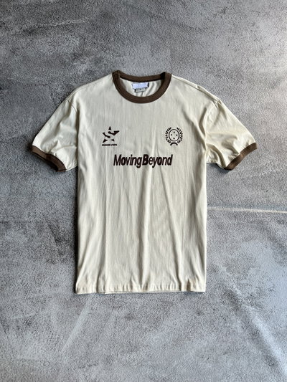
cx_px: 144
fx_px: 287
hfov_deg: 53.1
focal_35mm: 26
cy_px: 191
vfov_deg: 67.3
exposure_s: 1/169
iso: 40
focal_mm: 5.1
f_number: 1.6
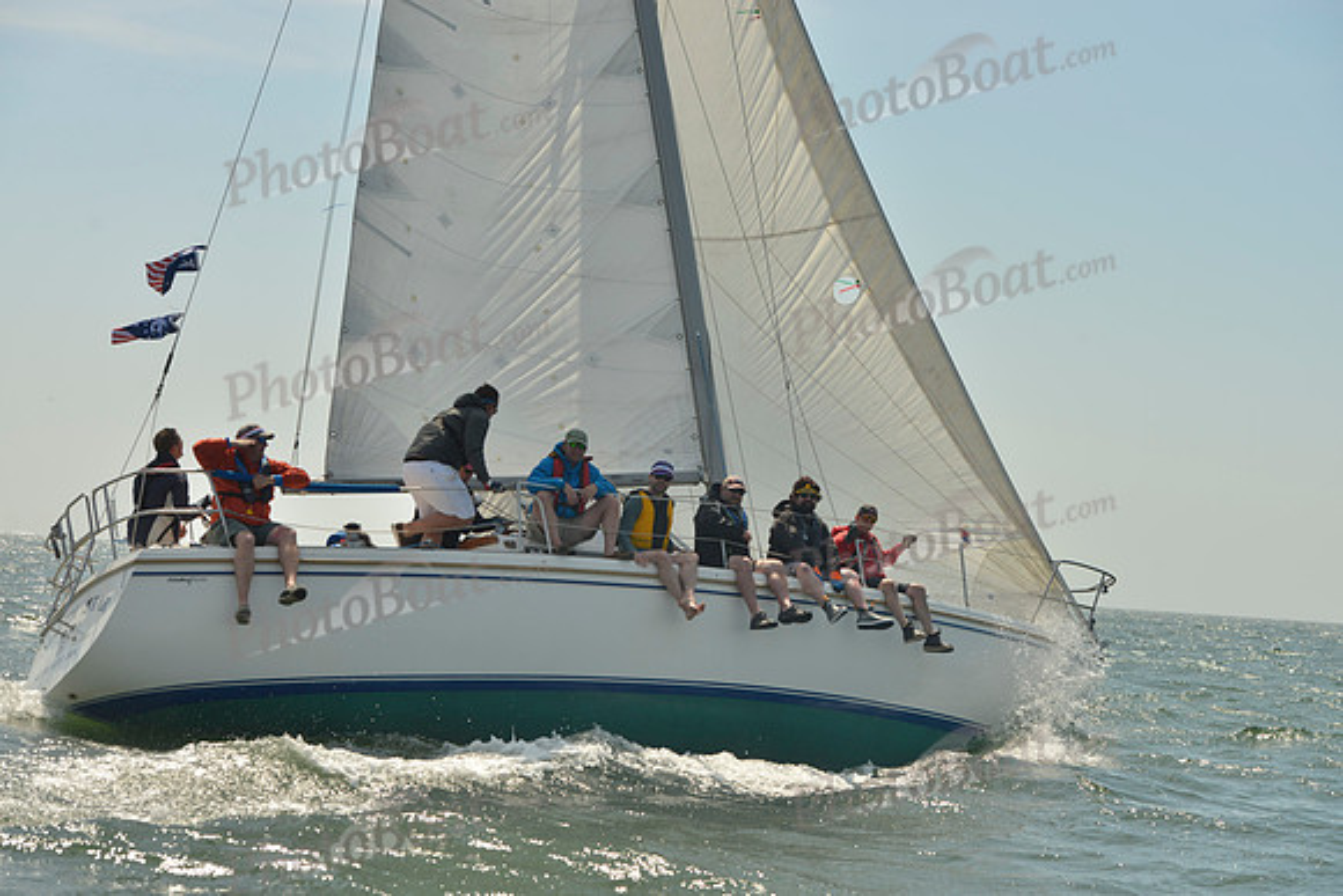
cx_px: 672
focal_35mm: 70
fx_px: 2612
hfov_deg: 28.8
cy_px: 448
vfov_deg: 19.5
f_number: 8
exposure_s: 1/1250
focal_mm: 70
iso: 200
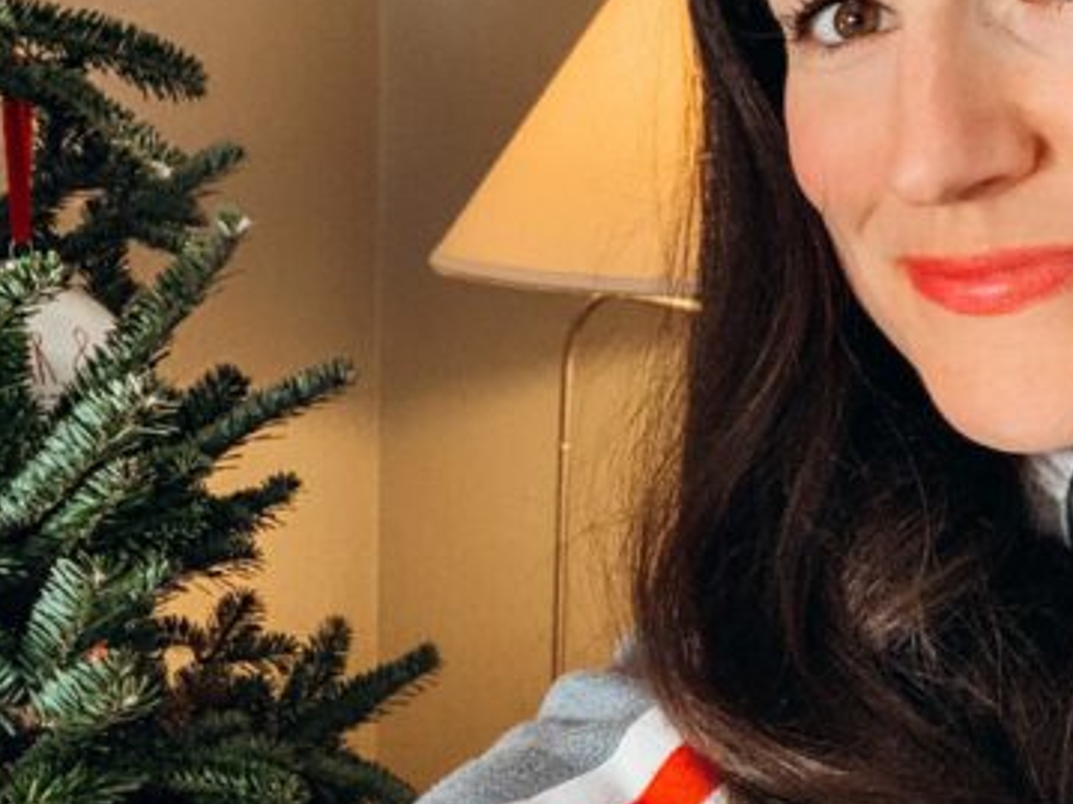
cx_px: 505
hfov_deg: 33.2
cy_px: 281
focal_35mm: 58
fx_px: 1797
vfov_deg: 25.1
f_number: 2.2
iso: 250
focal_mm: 2.87
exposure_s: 1/60
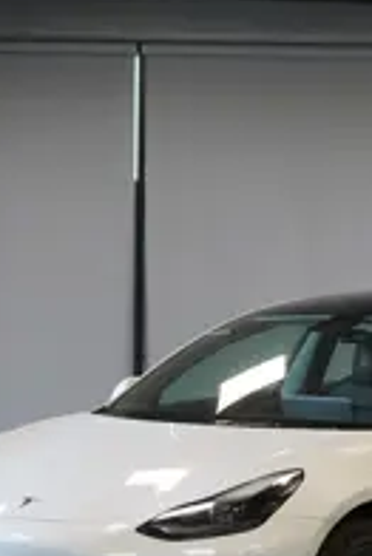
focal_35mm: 120
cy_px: 389
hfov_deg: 11.3
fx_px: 1857
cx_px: 375
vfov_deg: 17.0
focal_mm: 49
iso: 1000
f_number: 4.5
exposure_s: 1/160
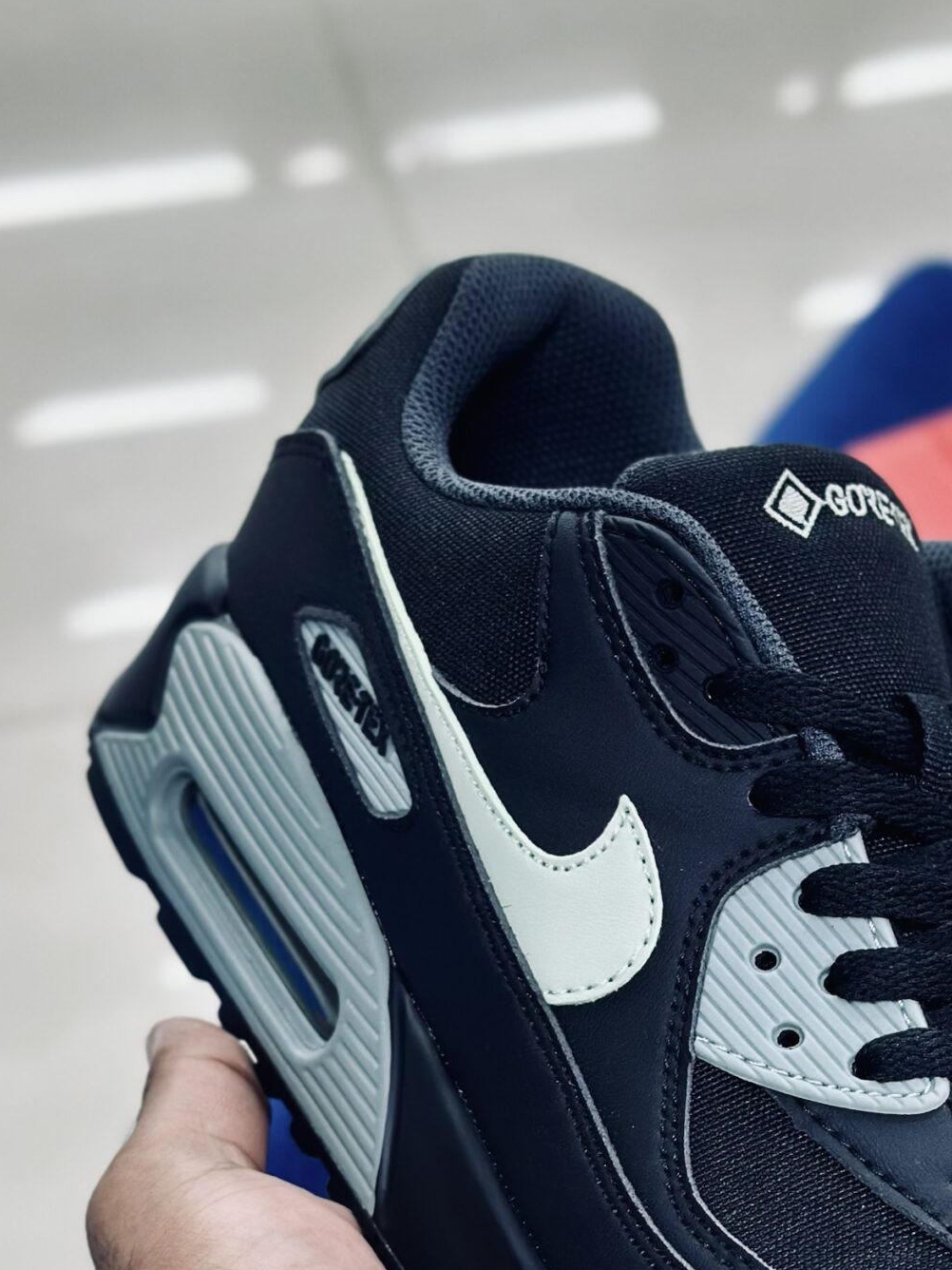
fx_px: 3374
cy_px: 1060
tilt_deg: -55.5
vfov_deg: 21.0
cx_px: 816
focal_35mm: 92
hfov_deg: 15.9
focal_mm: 6.86
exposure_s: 1/100
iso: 100
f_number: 1.78
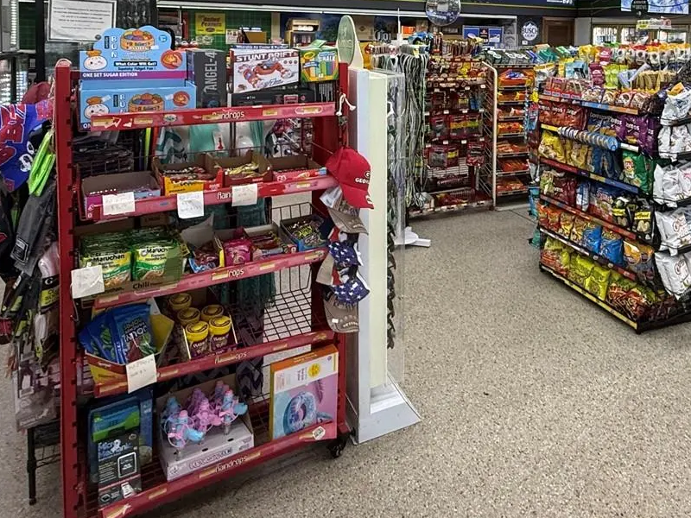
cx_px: 450
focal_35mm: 28
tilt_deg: +0.9
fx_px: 559
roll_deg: -0.4
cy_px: 60
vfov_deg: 45.5
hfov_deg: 62.2
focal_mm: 2.22
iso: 250
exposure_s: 1/120
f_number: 2.2
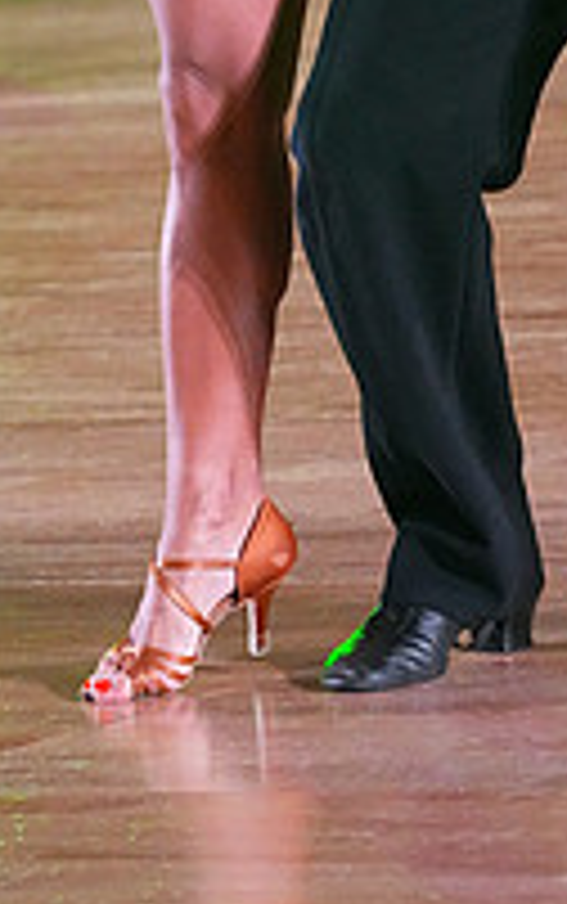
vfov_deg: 5.3
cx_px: 322
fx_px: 9646
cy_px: -324
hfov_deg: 3.4
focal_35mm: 391
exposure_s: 1/400
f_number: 5.6
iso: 12800
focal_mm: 133
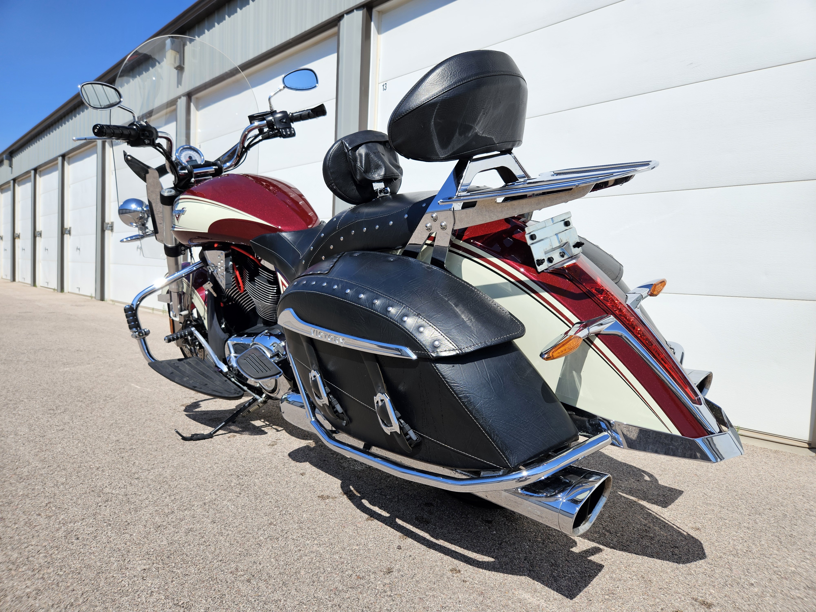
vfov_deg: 58.9
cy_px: 306
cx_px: 408
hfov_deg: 73.9
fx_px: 542
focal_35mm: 23
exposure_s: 1/1775
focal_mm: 5.4
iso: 25
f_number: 1.8
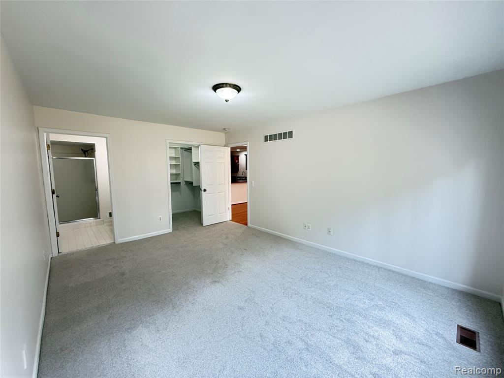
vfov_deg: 85.7
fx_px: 204
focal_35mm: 14
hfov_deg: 102.1
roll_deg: +0.9
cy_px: 189
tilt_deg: -5.4
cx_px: 252
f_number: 2.2
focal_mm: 2.22
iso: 250
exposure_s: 1/60
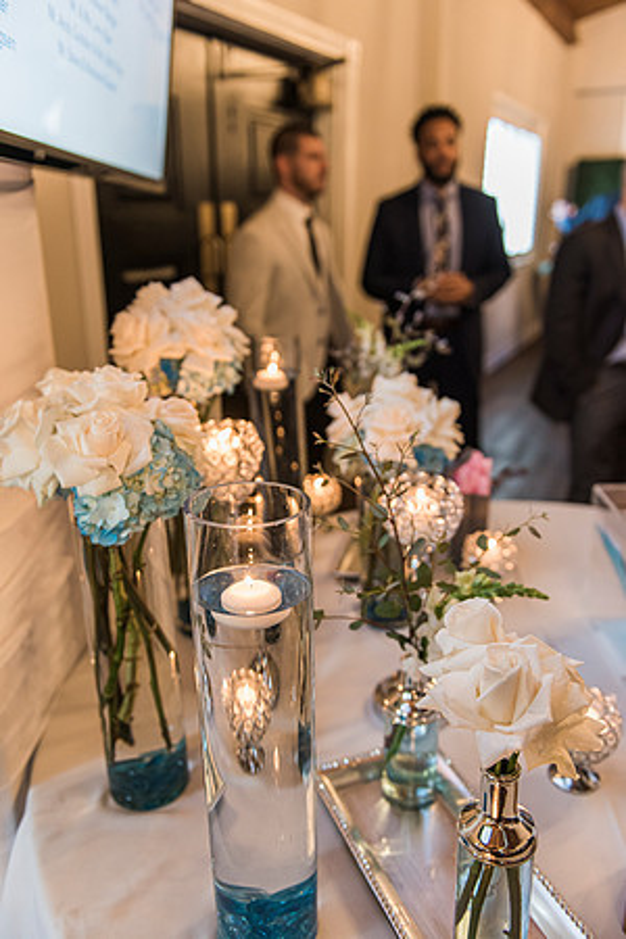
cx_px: 313
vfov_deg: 63.7
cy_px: 470
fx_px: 756
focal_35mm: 29
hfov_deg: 45.0
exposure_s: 1/80
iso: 1600
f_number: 2.8
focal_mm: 29
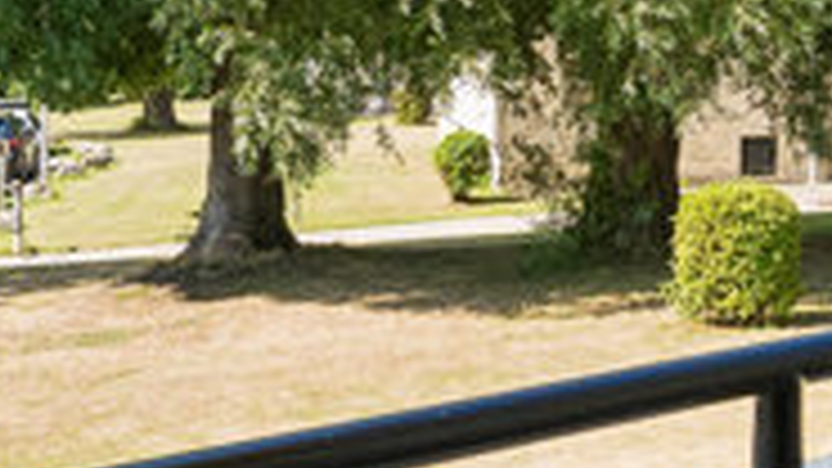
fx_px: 1917
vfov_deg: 13.6
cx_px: 980
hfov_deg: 22.7
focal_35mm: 87
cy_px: 547
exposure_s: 1/320
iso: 400
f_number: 7.1
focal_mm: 12.8
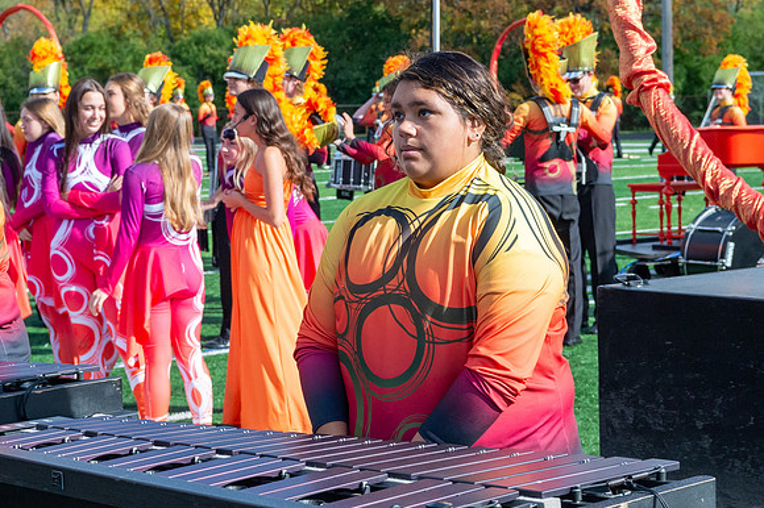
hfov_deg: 20.6
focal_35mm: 99
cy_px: 190
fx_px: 2103
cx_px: 418
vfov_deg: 13.8
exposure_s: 1/2500
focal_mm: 70
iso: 1600
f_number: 10
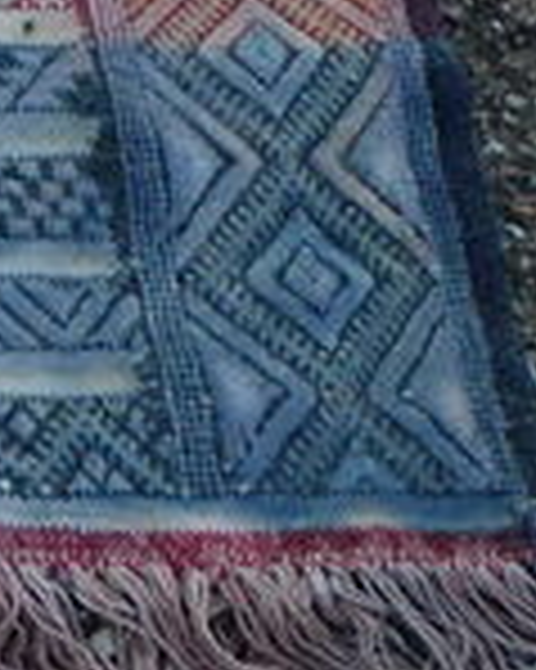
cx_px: -1712
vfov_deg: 9.6
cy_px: -265
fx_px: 3910
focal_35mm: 197
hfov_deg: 6.3
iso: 100
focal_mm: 5.2
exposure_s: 1/100
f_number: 3.3
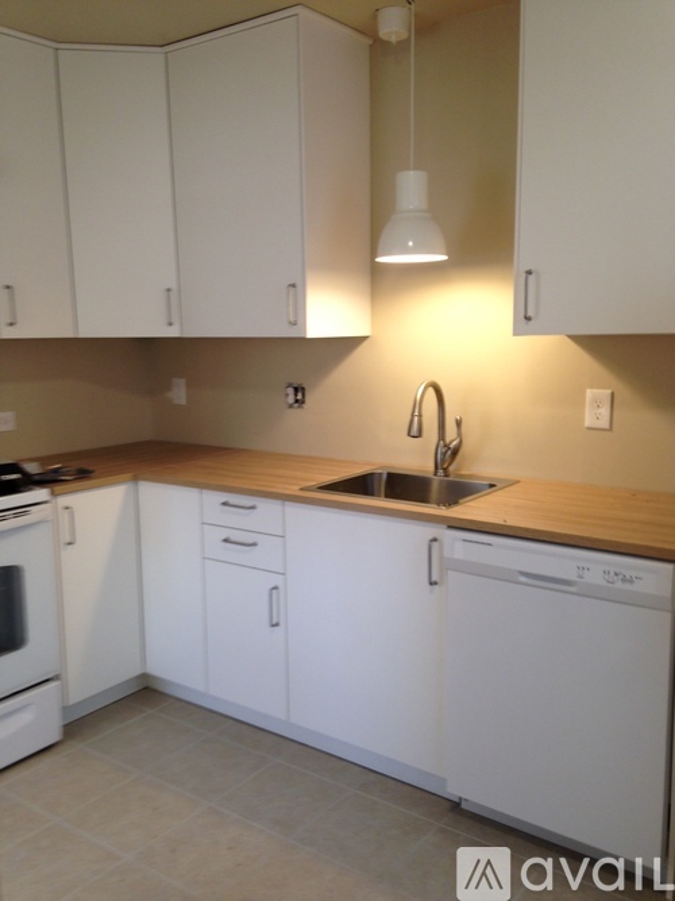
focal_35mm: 33
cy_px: 450
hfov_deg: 42.9
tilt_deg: -9.1
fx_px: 858
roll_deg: -0.6
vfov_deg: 55.4
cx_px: 338
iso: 50
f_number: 2.4
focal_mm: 4.12
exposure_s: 1/24
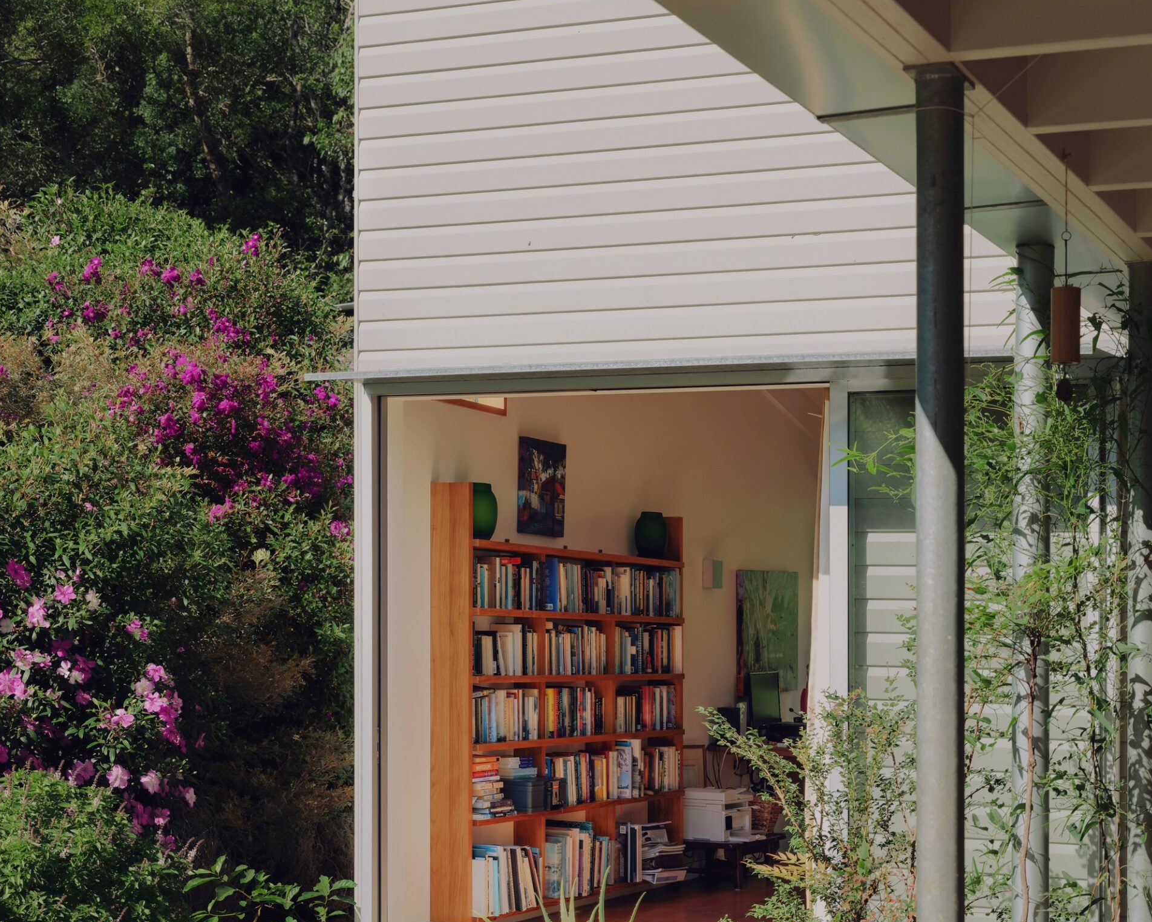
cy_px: 576
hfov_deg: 30.0
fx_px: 2148
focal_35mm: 63
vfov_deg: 24.1
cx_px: 576
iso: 100
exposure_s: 1/100
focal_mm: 60.7
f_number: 7.1
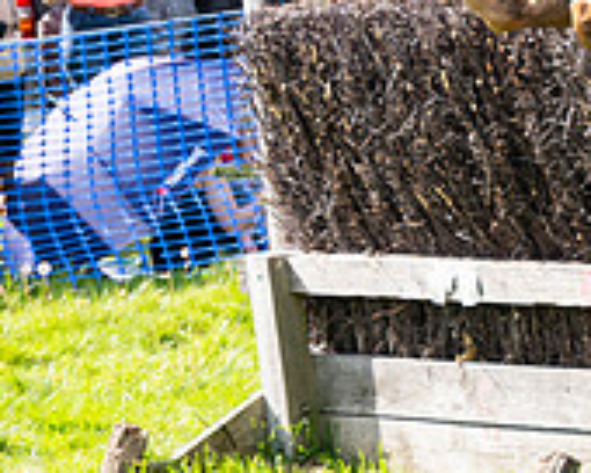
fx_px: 6402
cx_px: 701
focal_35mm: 366
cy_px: -77
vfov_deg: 4.2
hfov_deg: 5.3
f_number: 4
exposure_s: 1/800
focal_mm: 98
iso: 200
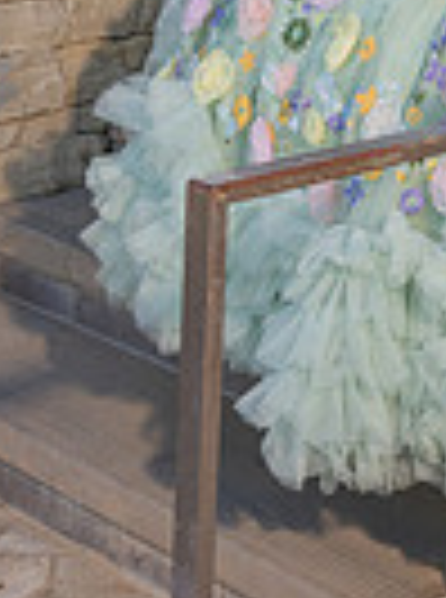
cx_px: 487
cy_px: -245
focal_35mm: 101
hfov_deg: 14.3
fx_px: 1743
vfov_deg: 17.8
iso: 200
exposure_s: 1/200
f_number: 7.1
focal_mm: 24
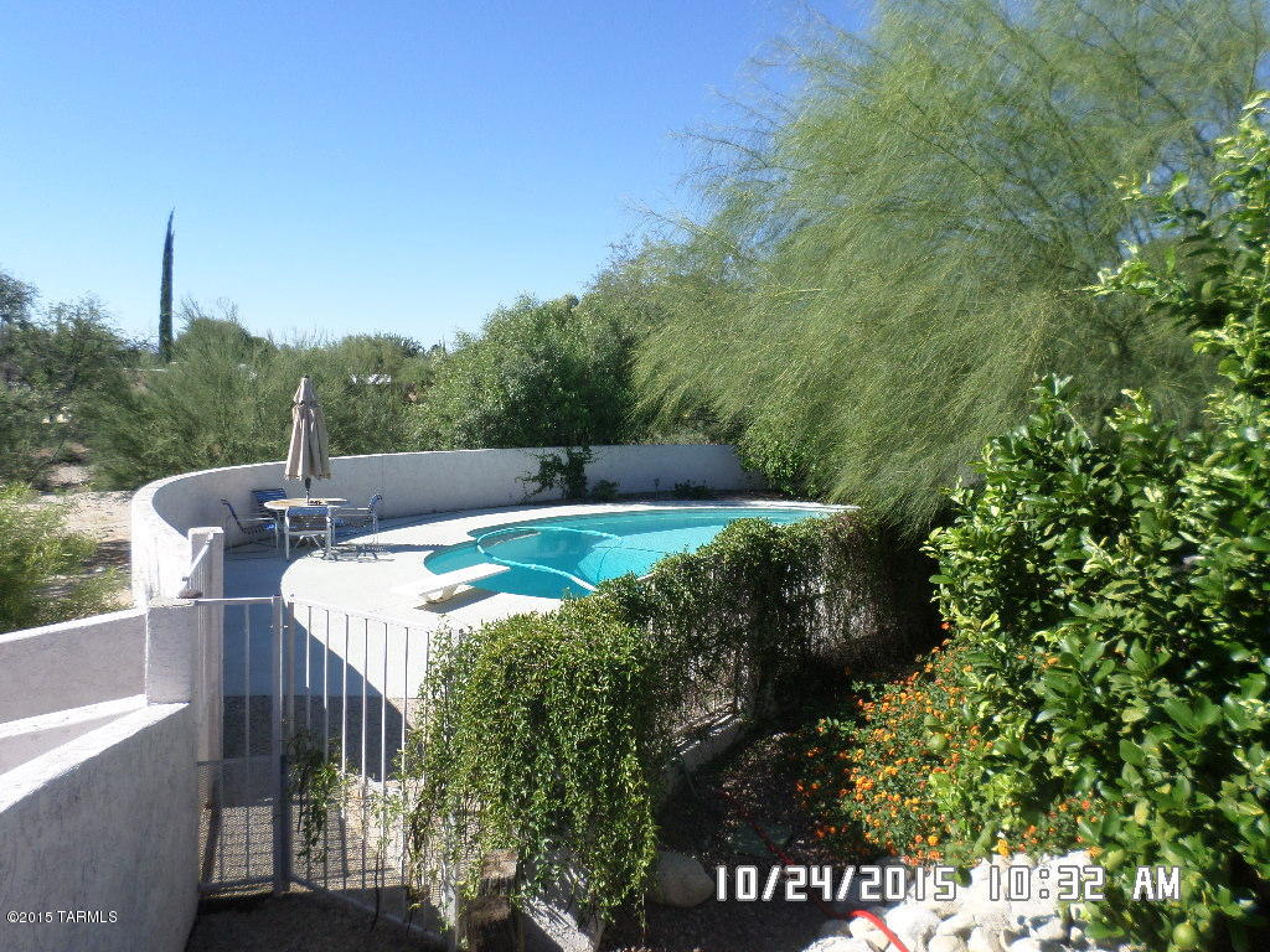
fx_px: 917
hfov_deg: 69.4
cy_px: 476
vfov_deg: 54.9
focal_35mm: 25
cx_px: 635
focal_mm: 4.5
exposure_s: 1/1000
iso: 80
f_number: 2.5
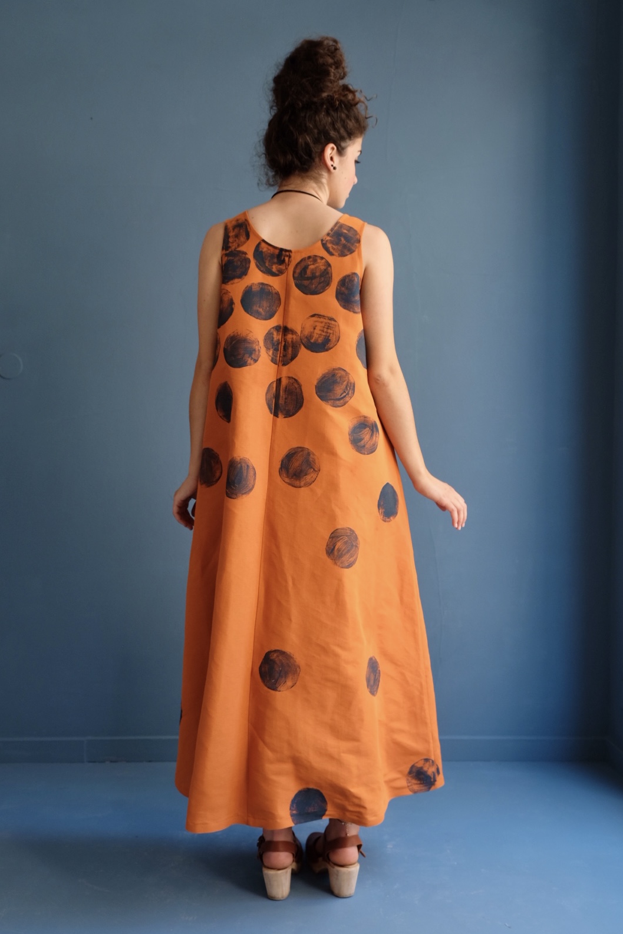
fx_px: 857
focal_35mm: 33
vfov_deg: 57.2
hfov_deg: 40.0
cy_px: 449
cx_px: 312
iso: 400
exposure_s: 1/85
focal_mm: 20.5
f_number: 4
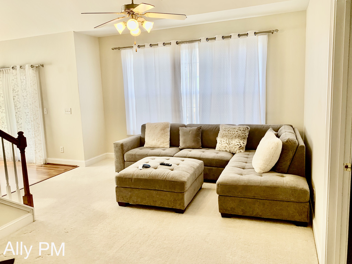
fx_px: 264
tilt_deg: -4.5
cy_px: 132
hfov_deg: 67.3
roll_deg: +3.8
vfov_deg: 53.1
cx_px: 176
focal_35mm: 26
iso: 64
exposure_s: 1/120
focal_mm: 4.25
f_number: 1.8
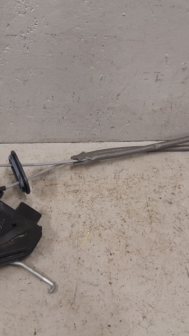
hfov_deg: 28.4
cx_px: 93
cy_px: 173
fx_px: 374
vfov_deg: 48.3
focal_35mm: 42
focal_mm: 3.93
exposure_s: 1/50
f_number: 1.7
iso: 160
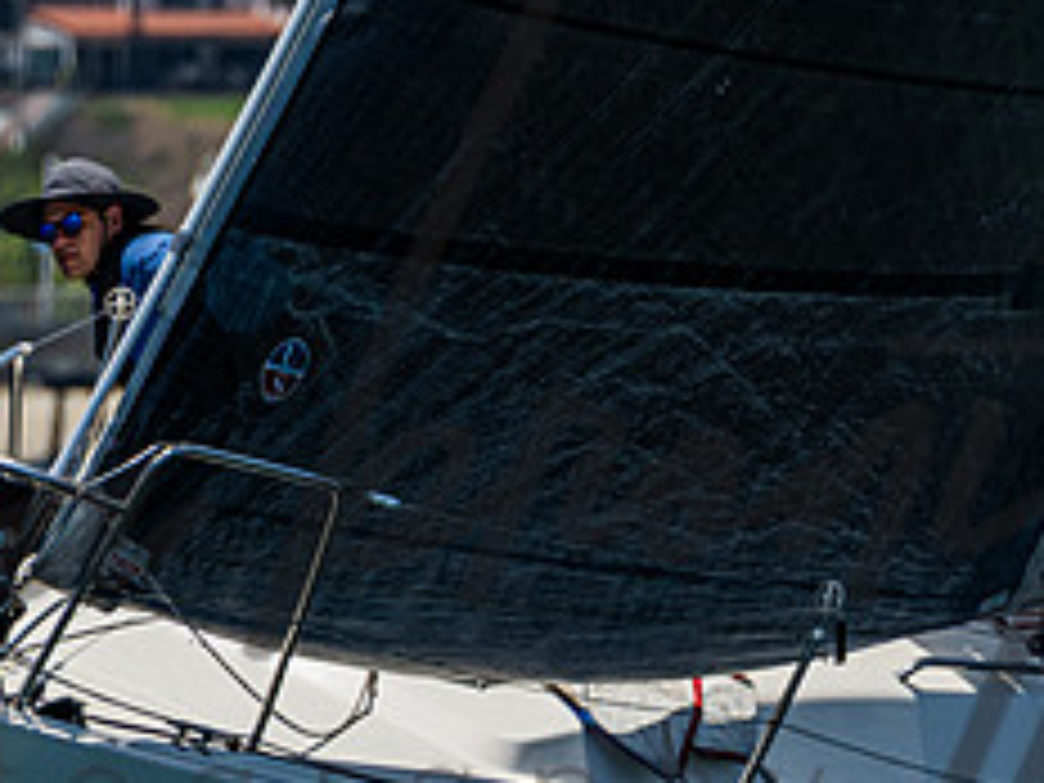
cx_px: 495
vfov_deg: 1.2
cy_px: 305
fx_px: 36976
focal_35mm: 1226
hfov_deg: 1.6
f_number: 8
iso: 400
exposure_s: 1/1600
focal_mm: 400
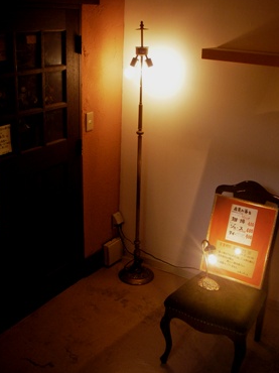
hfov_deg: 35.9
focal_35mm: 40
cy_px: 191
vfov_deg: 46.8
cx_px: 140
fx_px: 430
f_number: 3.3
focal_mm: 6.3
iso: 100
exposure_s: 1/4
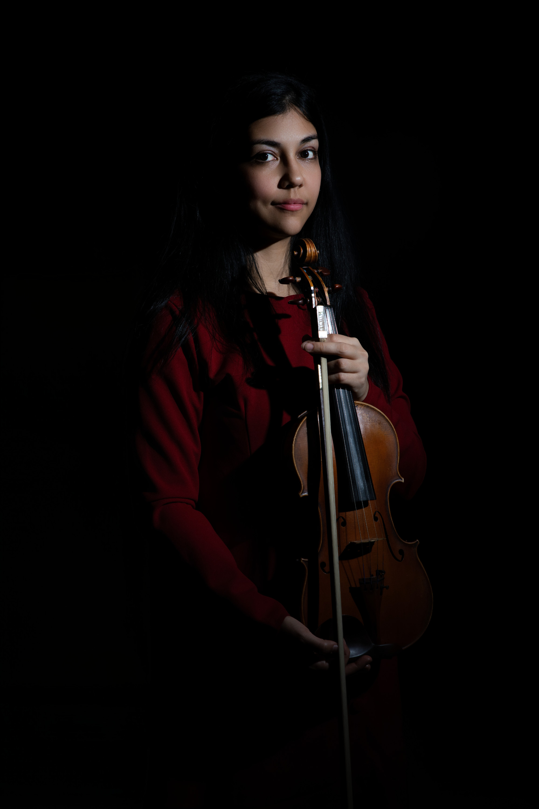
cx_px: 270
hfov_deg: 16.1
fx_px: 1909
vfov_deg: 23.9
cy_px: 404
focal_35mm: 85
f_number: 6.3
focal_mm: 85
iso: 250
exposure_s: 1/160
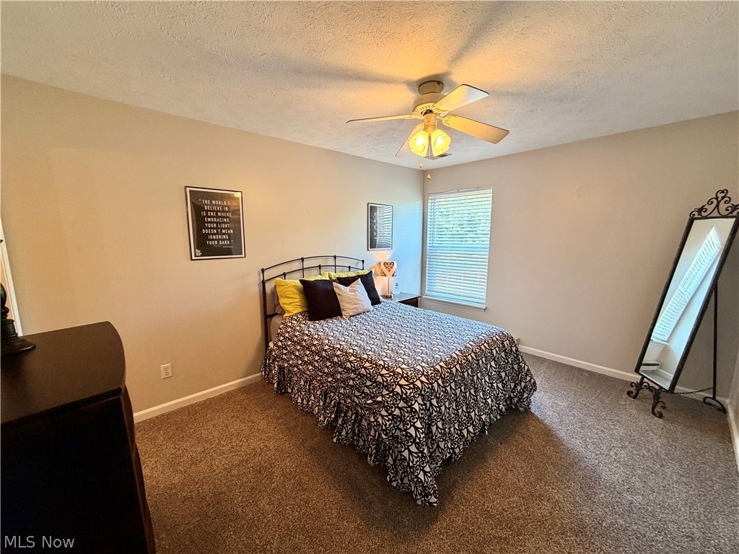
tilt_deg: -8.3
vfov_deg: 85.7
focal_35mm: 14
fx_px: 299
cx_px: 370
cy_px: 277
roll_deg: +0.3
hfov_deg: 102.1
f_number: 2.2
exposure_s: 1/60
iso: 200
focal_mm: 2.22
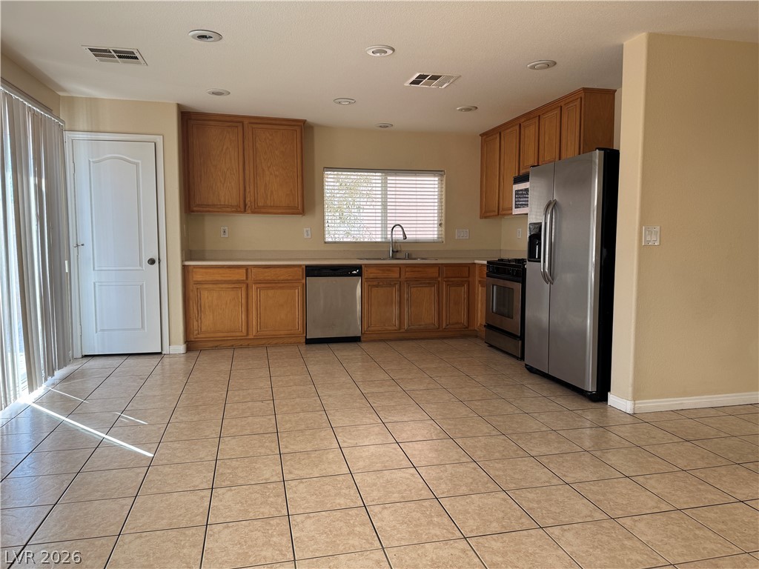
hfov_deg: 71.6
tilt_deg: -4.9
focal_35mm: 24
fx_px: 526
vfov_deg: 56.8
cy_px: 284
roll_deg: -0.1
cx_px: 380
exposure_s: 1/120
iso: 100
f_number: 1.78
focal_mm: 6.76
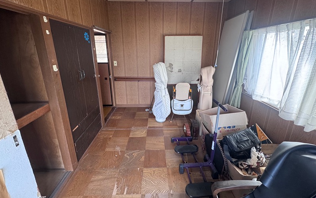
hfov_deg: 101.4
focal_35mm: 15
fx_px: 129
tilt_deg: -15.1
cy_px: 83
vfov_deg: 74.3
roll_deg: -0.6
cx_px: 159
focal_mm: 2.22
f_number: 2.2
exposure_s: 1/100
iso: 320
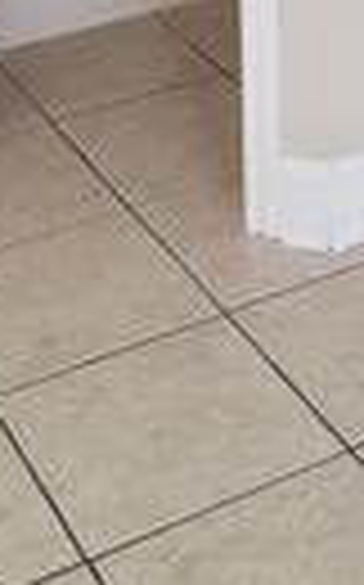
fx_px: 1623
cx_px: 418
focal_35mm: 102
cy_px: -369
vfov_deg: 17.6
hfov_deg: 12.5
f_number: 2
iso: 64
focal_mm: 3.08
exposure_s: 1/60
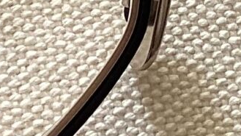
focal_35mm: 263
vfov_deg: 4.3
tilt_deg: -66.7
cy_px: -388
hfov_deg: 8.2
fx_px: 1681
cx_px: 155
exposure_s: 1/60
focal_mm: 3.3
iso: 50
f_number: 2.4
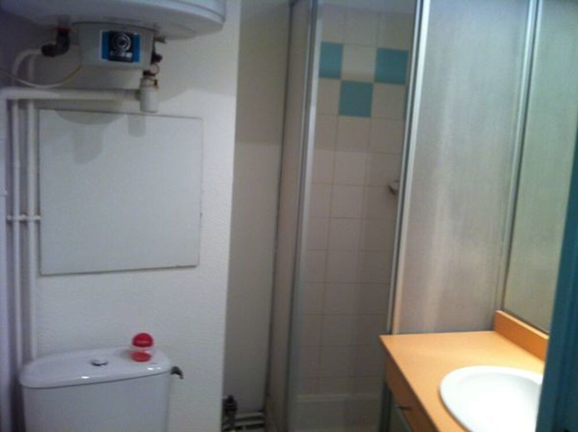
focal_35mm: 35
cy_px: 216
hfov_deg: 52.7
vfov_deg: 40.6
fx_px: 584
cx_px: 289
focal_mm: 3.85
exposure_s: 1/17
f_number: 2.8
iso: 125
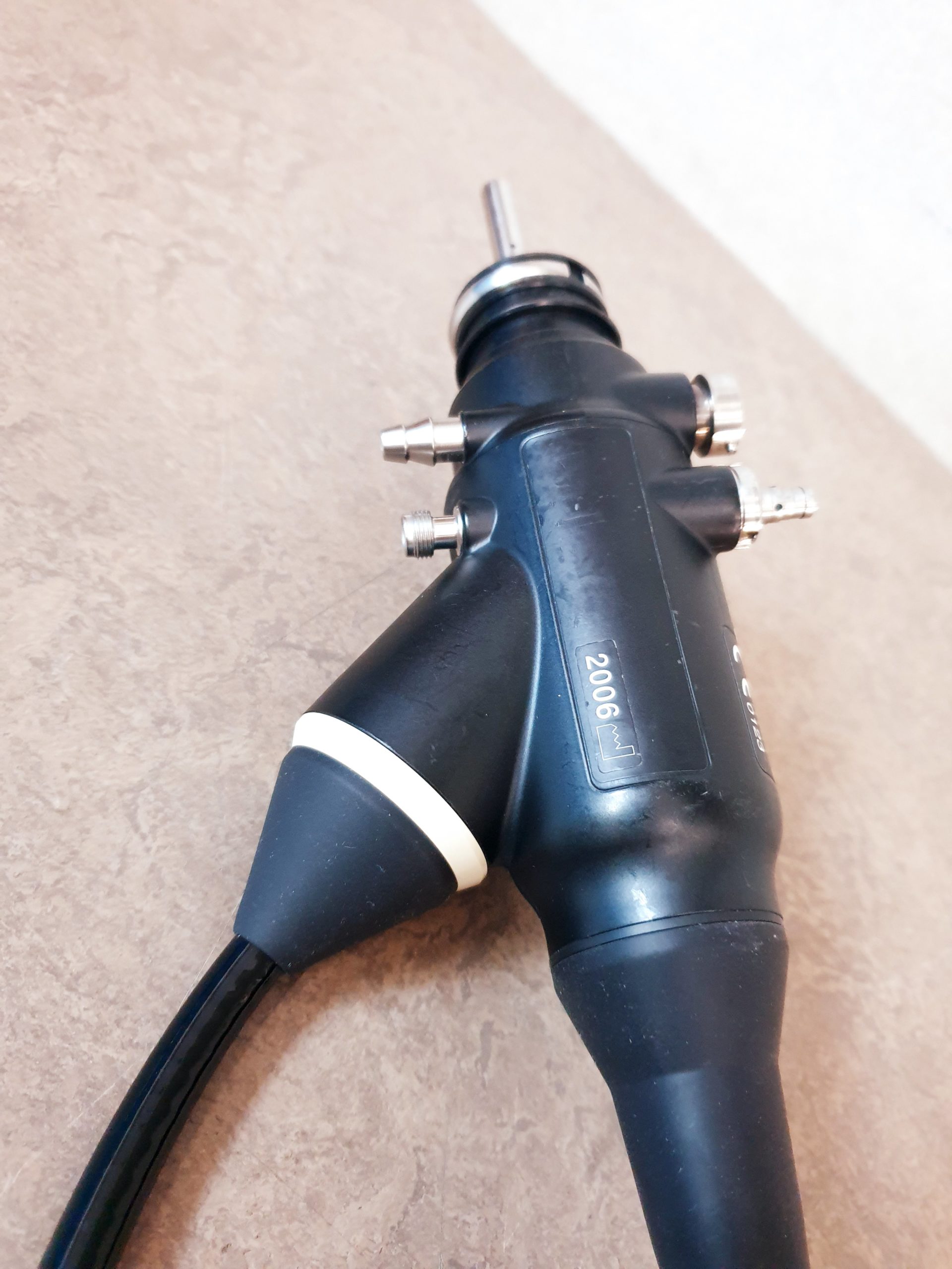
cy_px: 634
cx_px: 476
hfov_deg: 53.1
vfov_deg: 67.3
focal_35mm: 26
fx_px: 953
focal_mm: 4.3
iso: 320
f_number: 1.5
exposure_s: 1/50
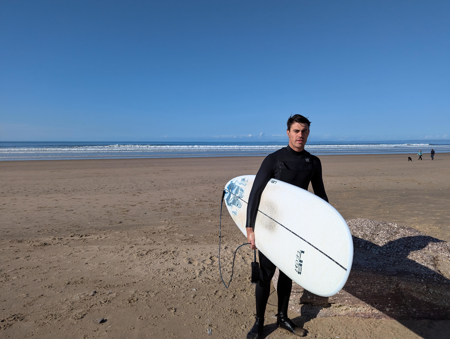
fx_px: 312
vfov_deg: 56.9
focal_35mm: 24
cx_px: 225
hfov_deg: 71.5
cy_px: 170
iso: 52
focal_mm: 6.81
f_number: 1.85
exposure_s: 1/5155
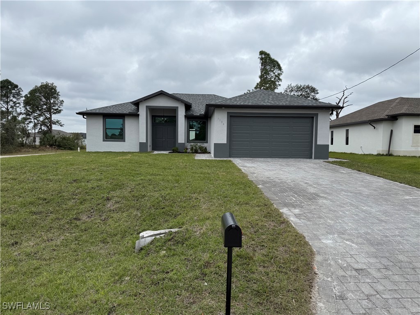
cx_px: 210
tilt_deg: -5.2
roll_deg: +0.9
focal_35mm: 24
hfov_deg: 71.6
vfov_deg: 56.8
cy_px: 158
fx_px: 291
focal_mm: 6.76
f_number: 1.78
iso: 80
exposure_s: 1/2525
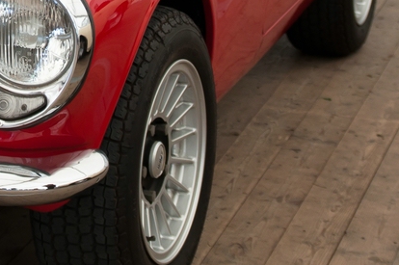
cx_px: -61
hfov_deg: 14.4
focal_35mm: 139
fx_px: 1539
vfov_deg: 9.7
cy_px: -40
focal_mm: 32
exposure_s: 1/50
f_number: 3.5
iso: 200
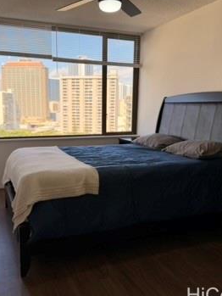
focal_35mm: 33
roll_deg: -0.6
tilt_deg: -7.8
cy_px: 150
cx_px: 106
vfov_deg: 55.3
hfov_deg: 43.0
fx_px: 282
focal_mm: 6.76
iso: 100
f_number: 1.78
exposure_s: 1/813
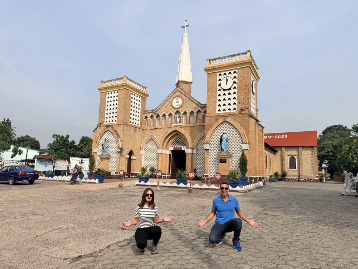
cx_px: 179
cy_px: 134
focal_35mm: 24
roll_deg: -1.7
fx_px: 248
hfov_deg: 71.6
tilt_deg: +8.7
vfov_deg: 56.8
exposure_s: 1/4975
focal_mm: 6.76
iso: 80
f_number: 1.78
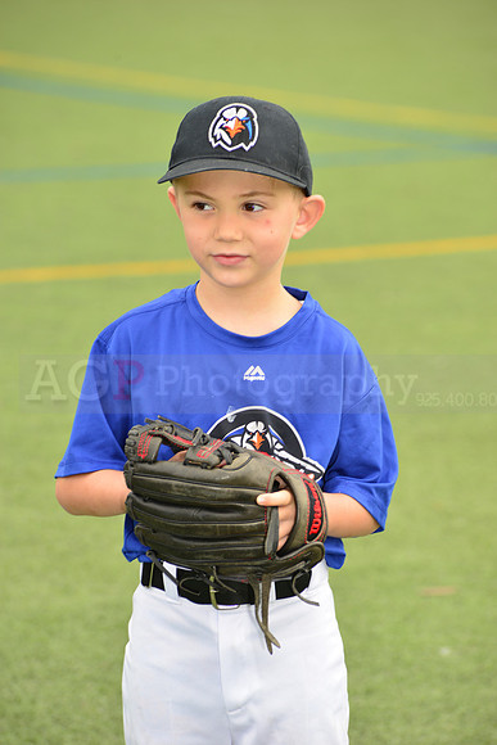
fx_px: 4139
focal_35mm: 200
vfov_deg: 10.3
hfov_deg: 6.9
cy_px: 372
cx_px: 248
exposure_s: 1/200
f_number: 8
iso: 250
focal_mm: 200
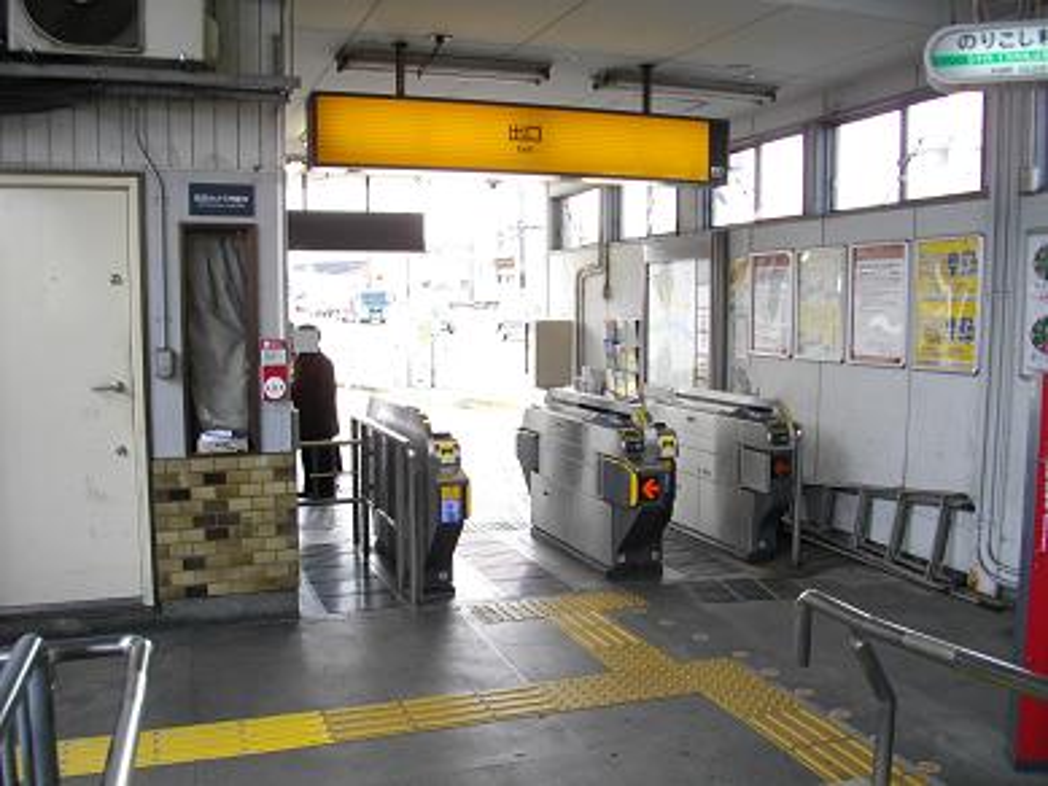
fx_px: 969
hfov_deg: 56.8
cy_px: 393
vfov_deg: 44.2
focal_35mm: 32
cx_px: 524
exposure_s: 1/125
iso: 121
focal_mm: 5.7
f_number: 2.9
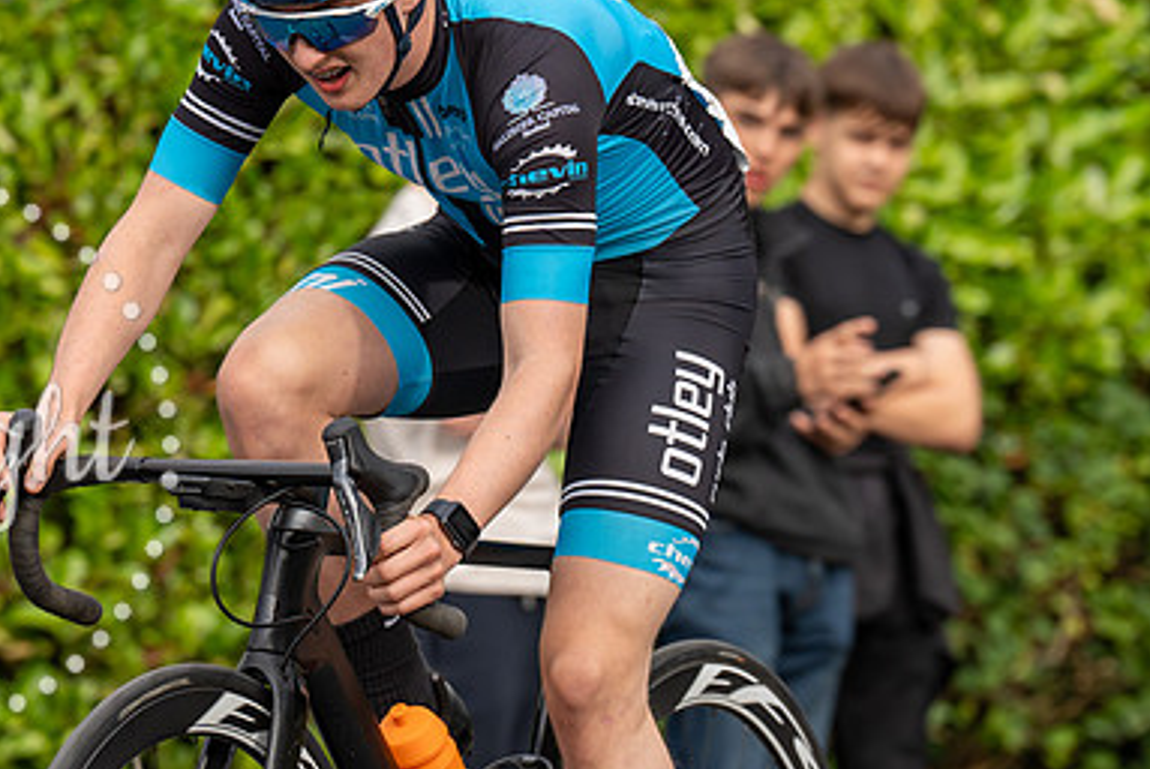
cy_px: 49
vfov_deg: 4.1
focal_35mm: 334
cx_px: 312
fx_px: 10677
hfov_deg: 6.2
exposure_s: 1/800
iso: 400
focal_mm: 155
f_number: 4
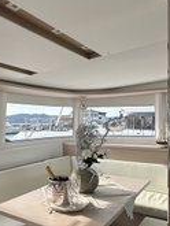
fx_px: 222
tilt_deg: -0.8
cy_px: 127
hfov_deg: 41.2
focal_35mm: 34
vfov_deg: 53.8
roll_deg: +0.6
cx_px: 53
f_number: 2.2
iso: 40
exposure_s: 1/361
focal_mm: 2.22
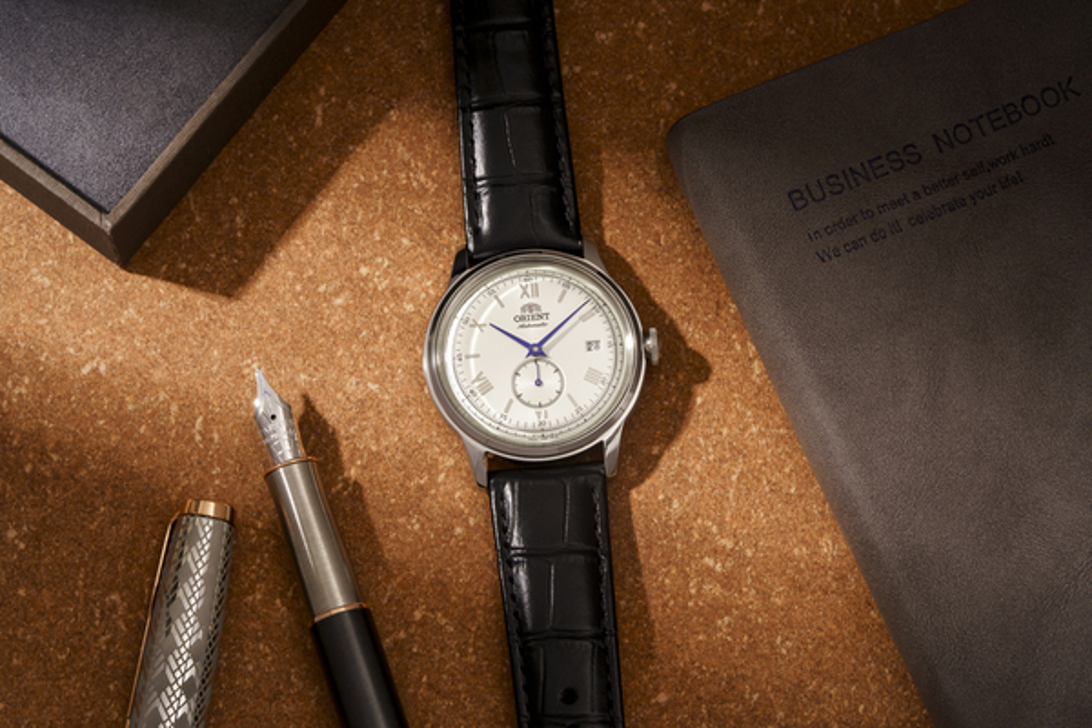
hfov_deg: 22.6
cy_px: 364
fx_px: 2730
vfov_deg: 15.2
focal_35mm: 90
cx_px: 546
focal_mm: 90
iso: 100
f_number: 18
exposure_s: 1/125
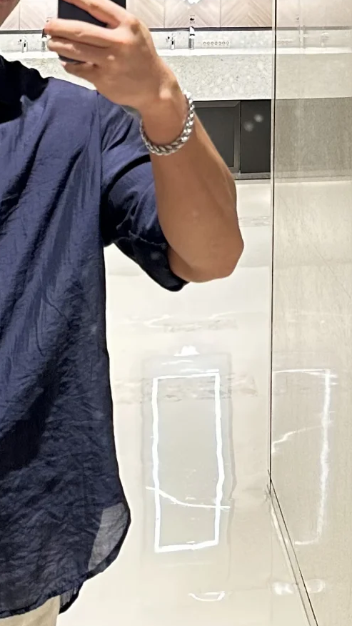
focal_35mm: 43
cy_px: 322
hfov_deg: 25.9
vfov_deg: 47.3
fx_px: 713
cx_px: -21
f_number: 1.78
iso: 200
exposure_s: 1/50
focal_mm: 6.86
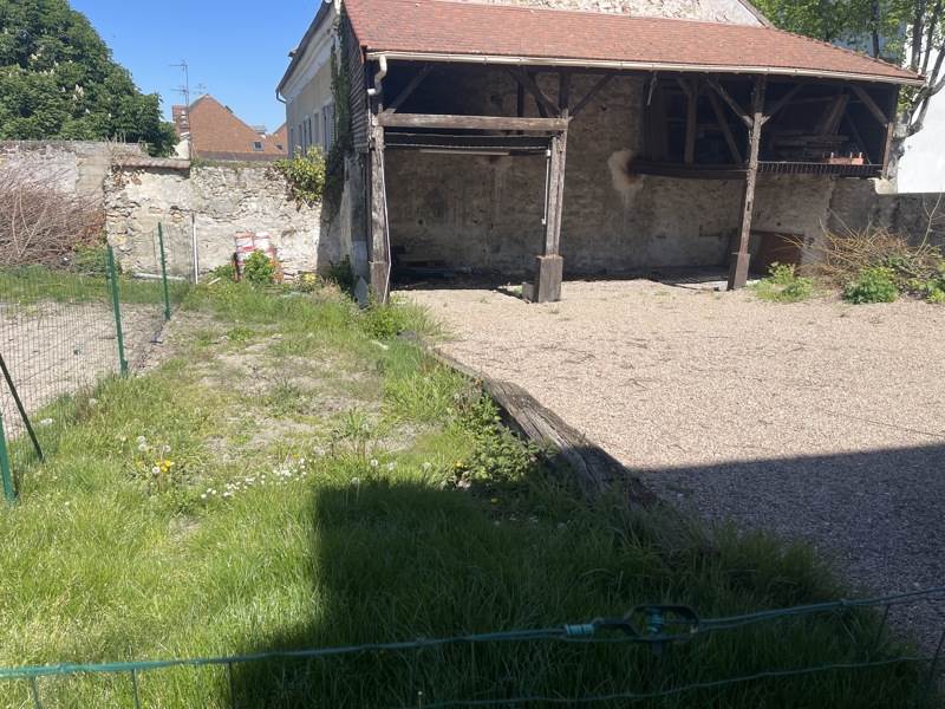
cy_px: 354
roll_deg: -1.6
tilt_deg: -14.5
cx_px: 472
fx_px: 682
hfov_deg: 69.4
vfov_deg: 54.9
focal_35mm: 25
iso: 32
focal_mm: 5.1
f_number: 1.6
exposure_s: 1/2857
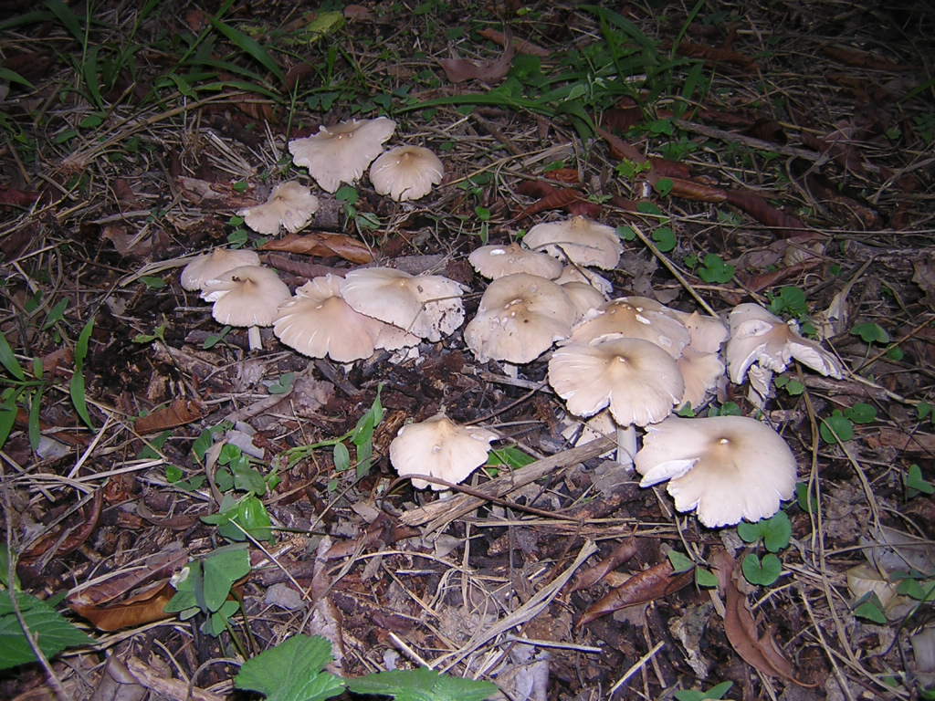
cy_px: 350
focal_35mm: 36
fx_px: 972
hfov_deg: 51.4
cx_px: 468
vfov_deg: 39.7
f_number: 2.6
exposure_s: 1/60.1
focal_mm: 4.7
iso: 100
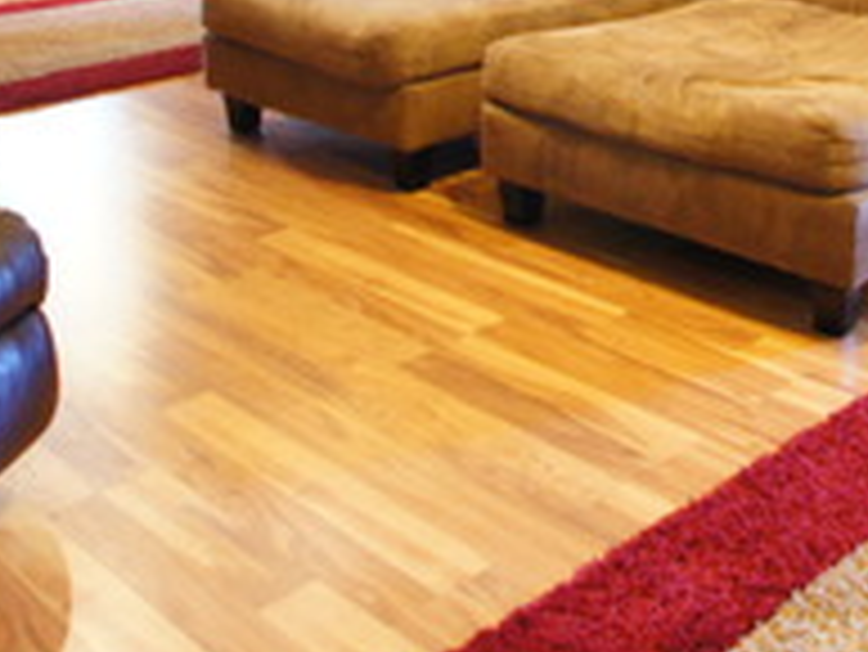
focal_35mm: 53
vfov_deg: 25.0
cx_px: 720
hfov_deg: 35.0
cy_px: -133
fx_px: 1320
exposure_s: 1/10
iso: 1600
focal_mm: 11
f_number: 4.5
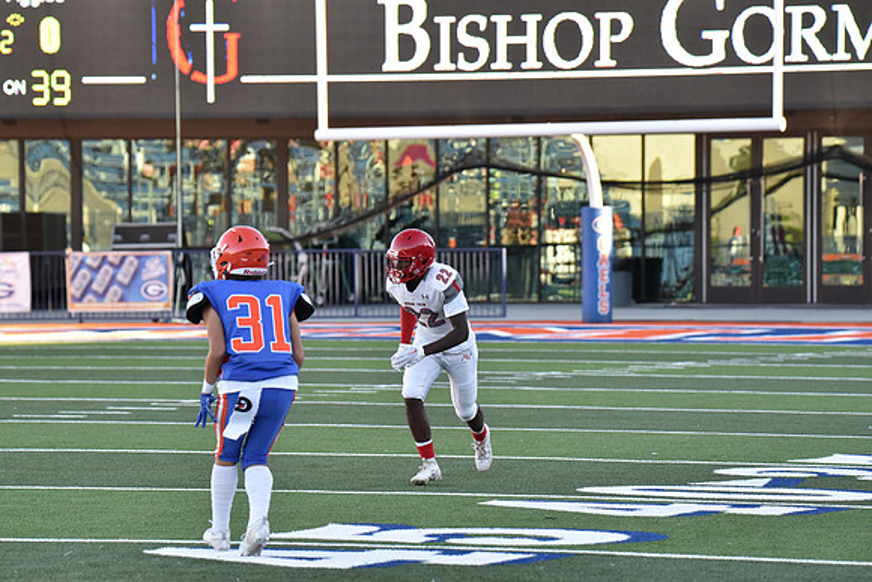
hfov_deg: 9.4
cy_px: 291
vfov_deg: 6.2
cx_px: 436
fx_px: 5330
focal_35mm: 220
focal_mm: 220
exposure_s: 1/1250
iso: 2800
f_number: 5.6
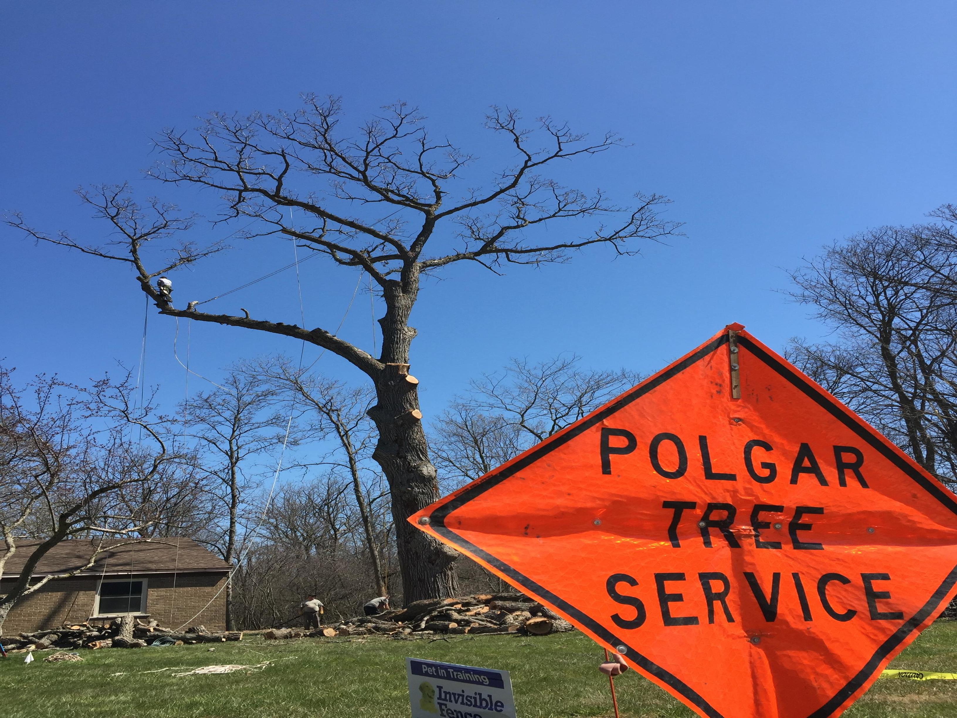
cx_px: 478
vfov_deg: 48.2
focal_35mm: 29
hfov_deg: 61.7
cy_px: 359
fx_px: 802
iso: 32
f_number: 2.2
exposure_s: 1/1364
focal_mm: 4.15
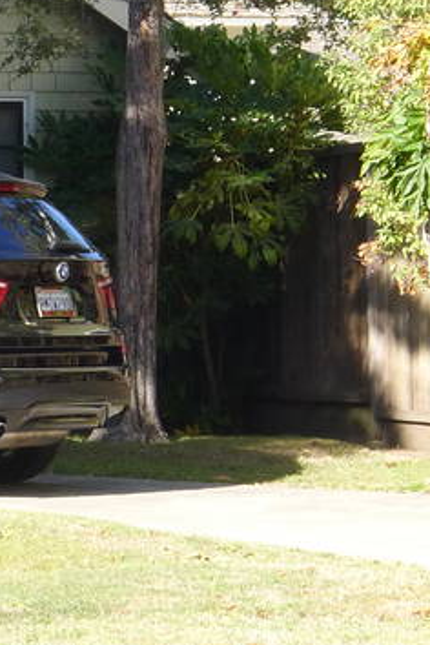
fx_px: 4049
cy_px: 187
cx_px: -202
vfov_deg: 9.1
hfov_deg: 6.0
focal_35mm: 226
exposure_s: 1/125
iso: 250
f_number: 8
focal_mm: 17.1
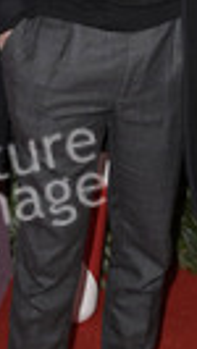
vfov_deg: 19.7
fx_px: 992
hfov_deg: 11.1
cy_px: 60
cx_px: 257
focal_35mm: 107
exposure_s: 1/200
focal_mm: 34
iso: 500
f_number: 5.6
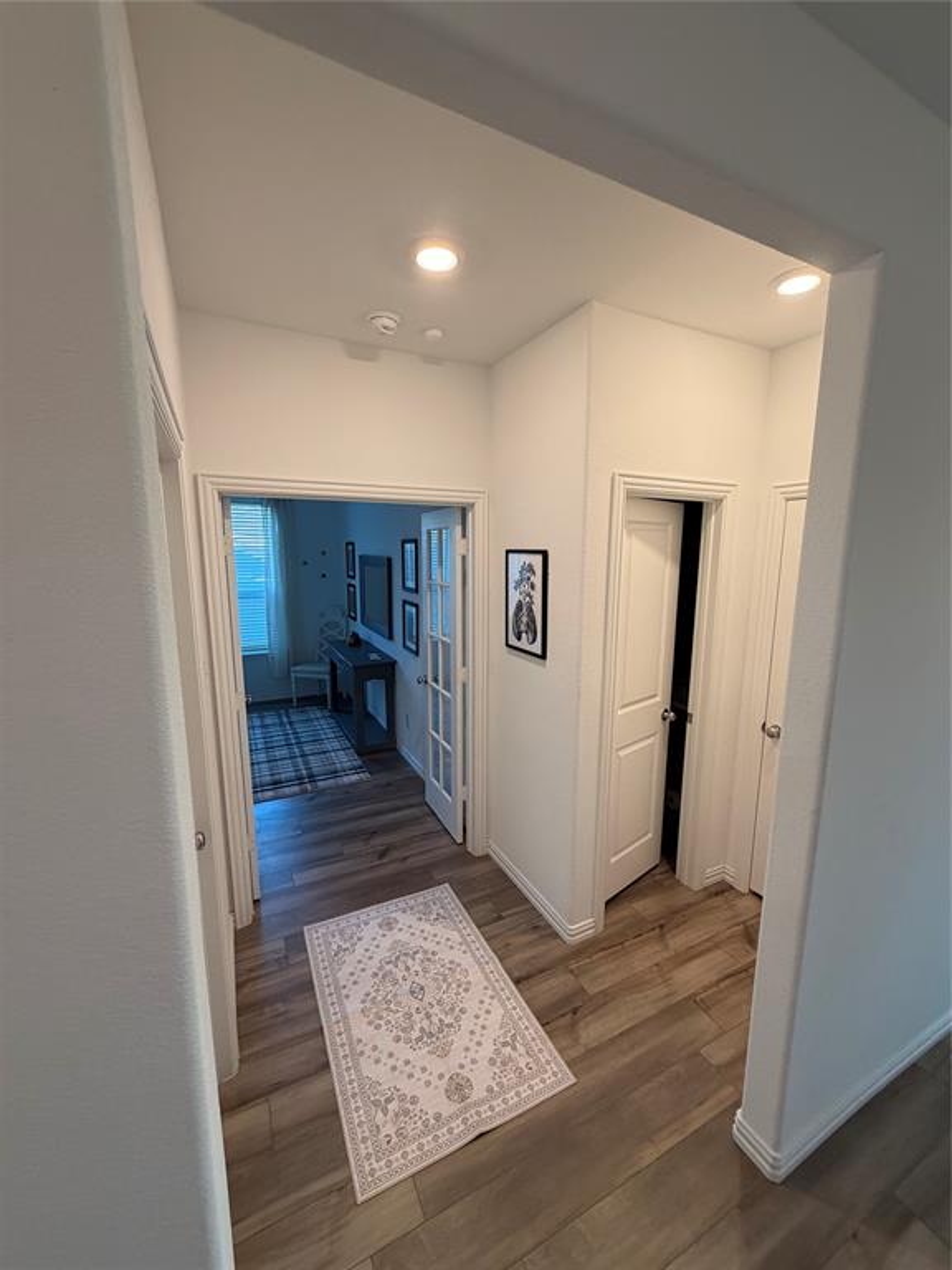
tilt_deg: -9.0
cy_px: 635
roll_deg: +0.1
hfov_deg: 85.7
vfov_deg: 102.1
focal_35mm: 14
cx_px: 476
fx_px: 513
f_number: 2.2
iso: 250
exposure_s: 1/120
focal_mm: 2.22
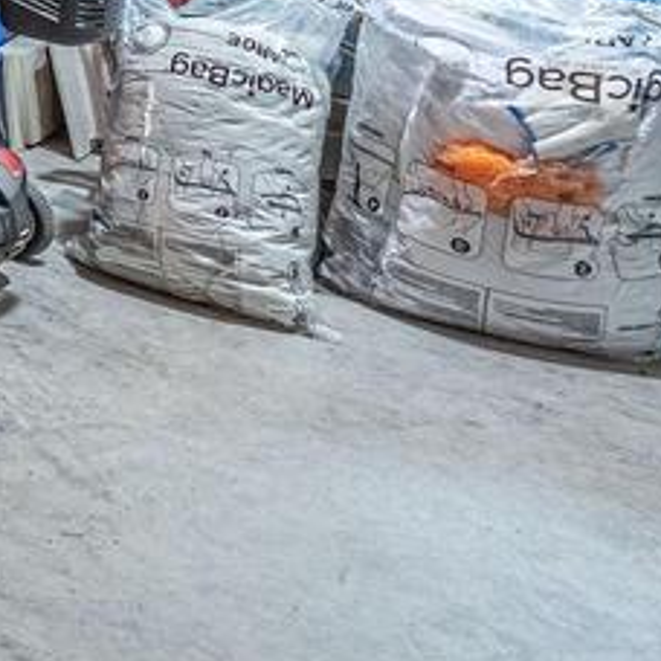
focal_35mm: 61
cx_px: -713
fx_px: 1318
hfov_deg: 17.8
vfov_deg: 24.9
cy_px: -168
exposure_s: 1/400
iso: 2500
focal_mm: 16
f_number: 5.6
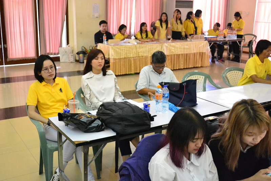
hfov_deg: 46.4
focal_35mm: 42
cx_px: 136
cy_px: 90
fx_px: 316
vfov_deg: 31.9
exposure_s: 1/60
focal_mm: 28
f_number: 4.5
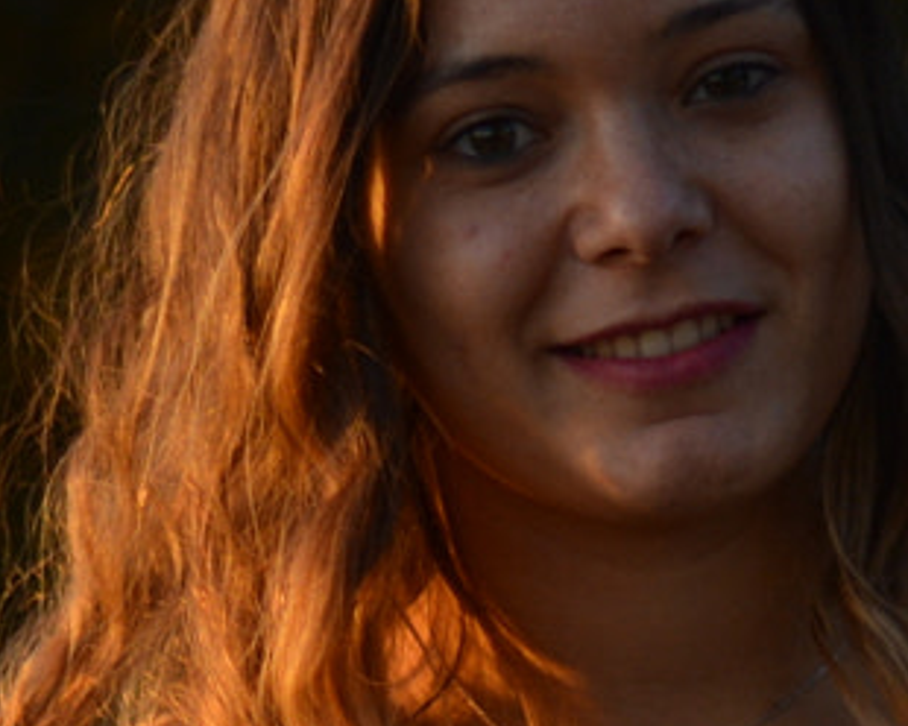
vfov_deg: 3.3
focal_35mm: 465
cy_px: 1193
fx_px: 12496
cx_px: 1095
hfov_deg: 4.2
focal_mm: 50
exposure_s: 1/1000
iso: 160
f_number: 1.8
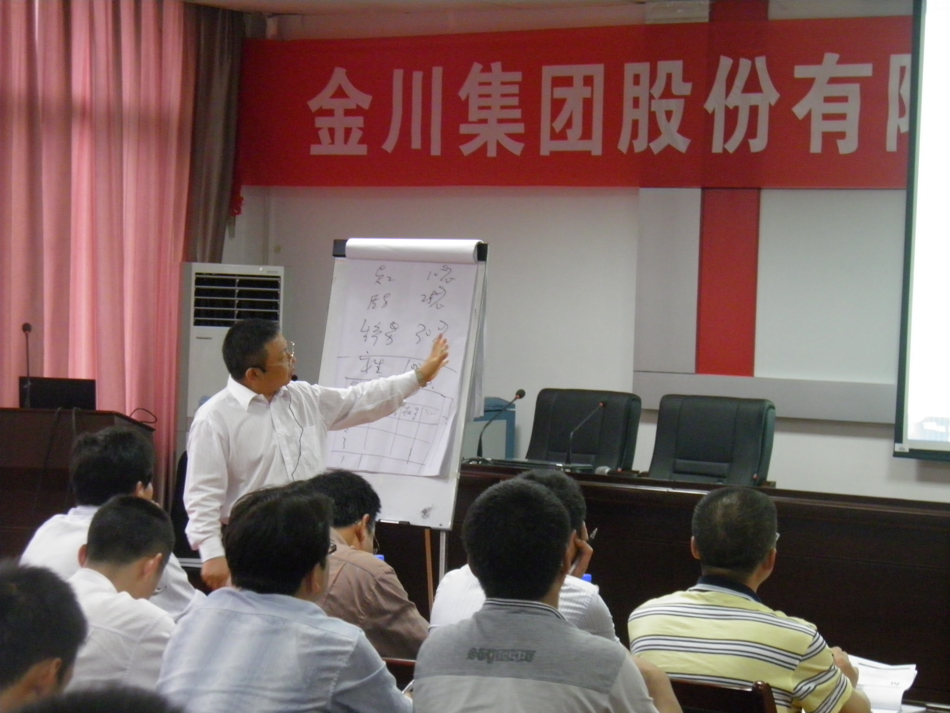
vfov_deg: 14.8
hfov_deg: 19.6
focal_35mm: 100
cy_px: 356
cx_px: 475
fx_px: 2744
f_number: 4
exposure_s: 1/15
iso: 400
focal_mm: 17.1
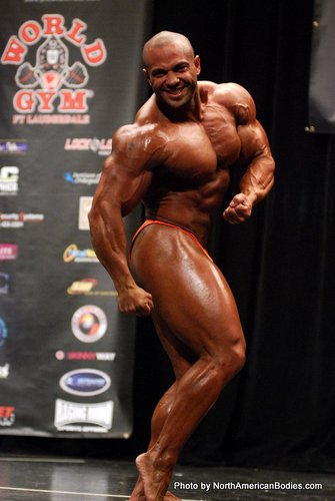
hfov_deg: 11.5
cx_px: 168
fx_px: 1669
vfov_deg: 17.0
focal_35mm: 120
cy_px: 250
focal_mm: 80
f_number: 2.8
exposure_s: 1/160
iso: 1250
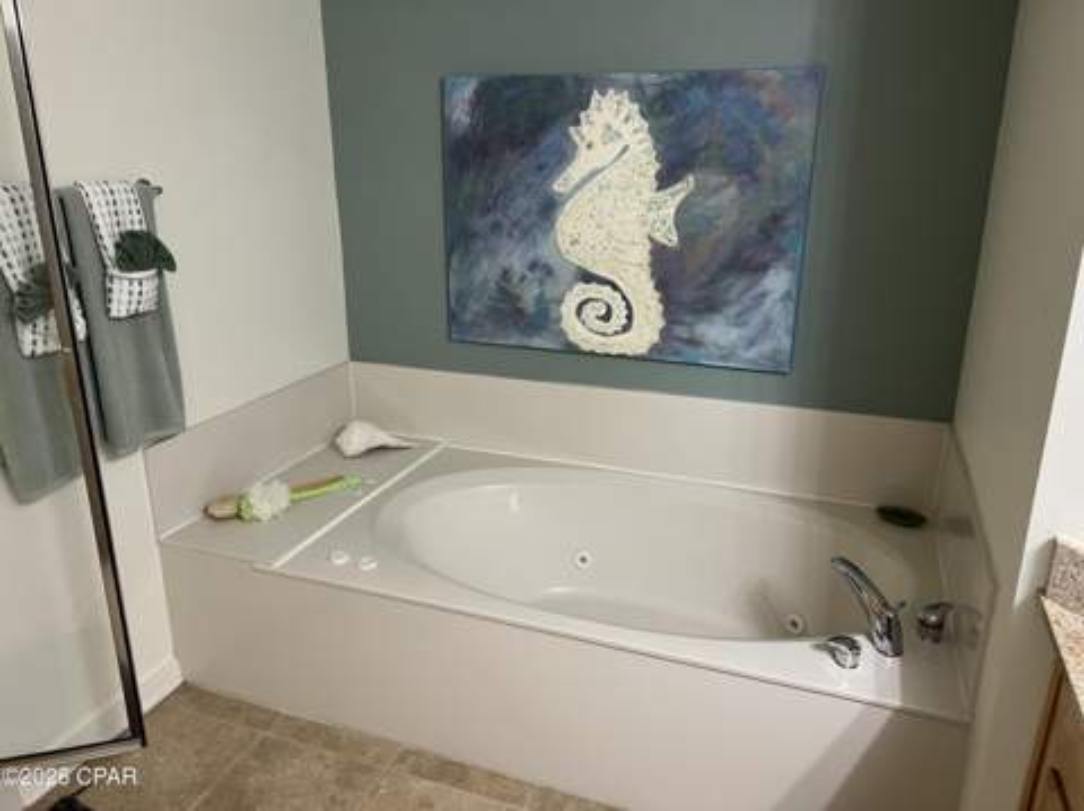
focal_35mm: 26
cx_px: 542
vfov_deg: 53.0
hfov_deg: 67.4
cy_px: 406
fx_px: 813
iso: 250
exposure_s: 1/60
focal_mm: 5.7
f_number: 1.5
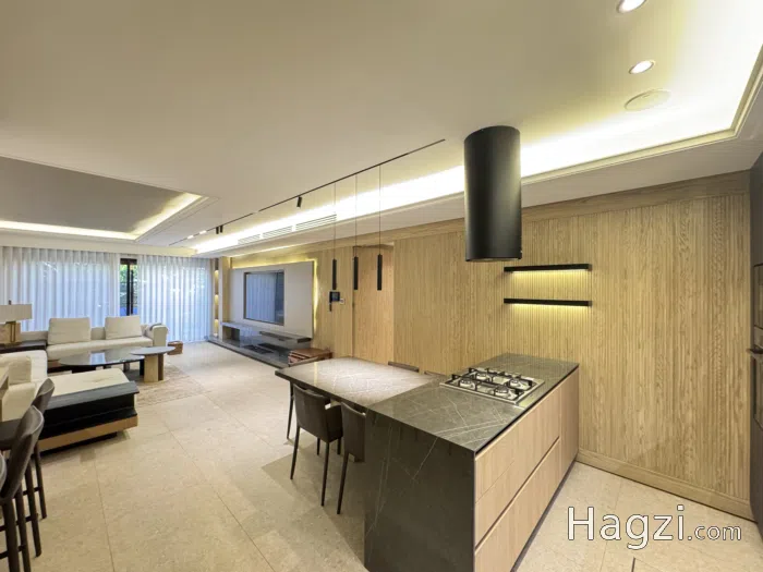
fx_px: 309
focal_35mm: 14
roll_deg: -0.7
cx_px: 382
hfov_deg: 102.1
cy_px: 286
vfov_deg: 85.7
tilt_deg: +0.9
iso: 640
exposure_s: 1/50
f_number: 2.2
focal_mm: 2.22
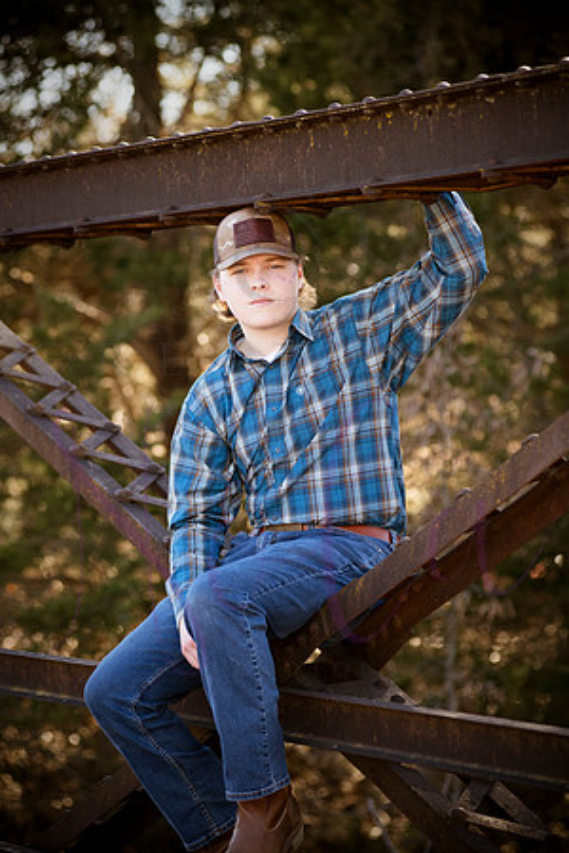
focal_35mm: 120
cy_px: 426
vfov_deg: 17.1
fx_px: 2845
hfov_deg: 11.4
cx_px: 284
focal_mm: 120
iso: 800
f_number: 4
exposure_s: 1/800
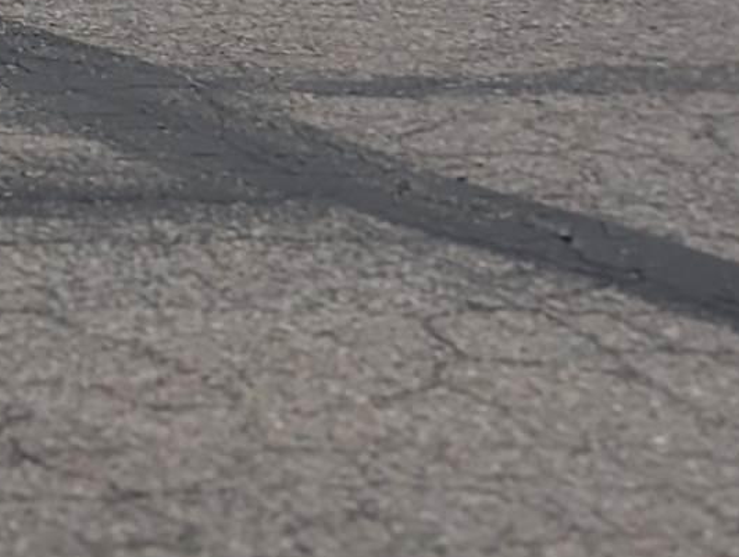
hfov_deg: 10.7
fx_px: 2951
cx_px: -1340
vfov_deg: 10.1
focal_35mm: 138
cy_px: -511
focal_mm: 6.9
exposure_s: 1/797
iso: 19
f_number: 1.68
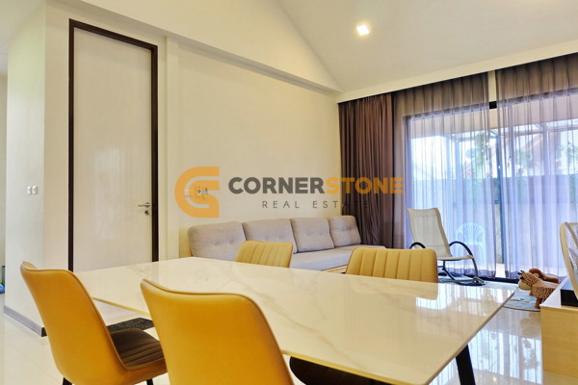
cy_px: 192
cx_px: 289
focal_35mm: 24
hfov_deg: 73.7
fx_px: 385
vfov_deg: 53.1
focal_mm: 16
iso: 400
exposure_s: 1/56
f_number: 3.5
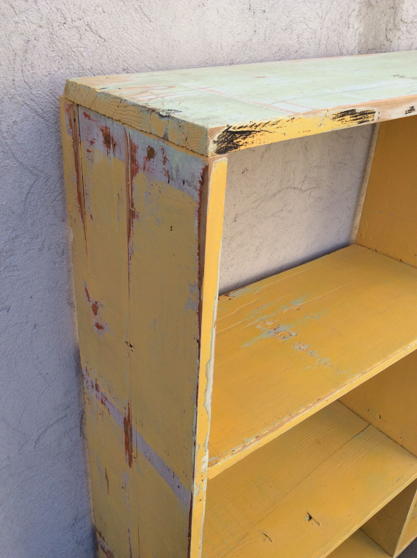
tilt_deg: -28.2
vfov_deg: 56.9
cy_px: 279
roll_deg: -3.6
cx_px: 208
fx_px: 515
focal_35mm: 32
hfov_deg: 44.1
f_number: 2.4
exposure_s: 1/275
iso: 32
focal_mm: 3.3
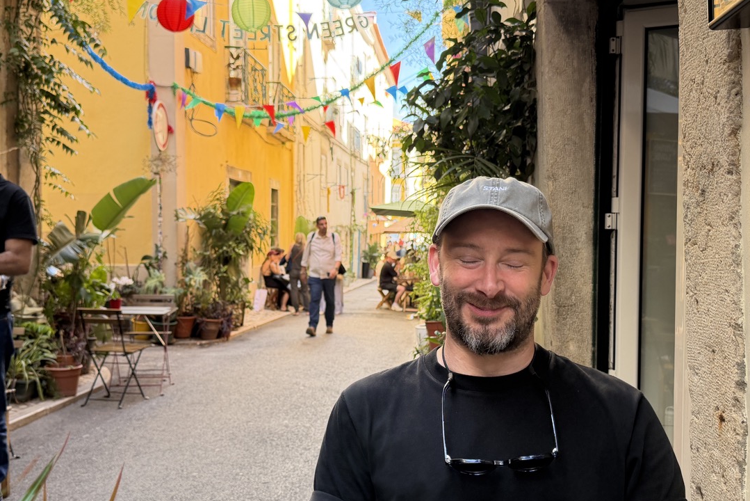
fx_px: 771
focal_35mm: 37
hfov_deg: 51.8
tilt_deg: -2.0
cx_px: 352
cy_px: 253
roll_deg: +0.1
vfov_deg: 36.0
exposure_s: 1/200
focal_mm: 6.76
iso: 125
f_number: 1.78
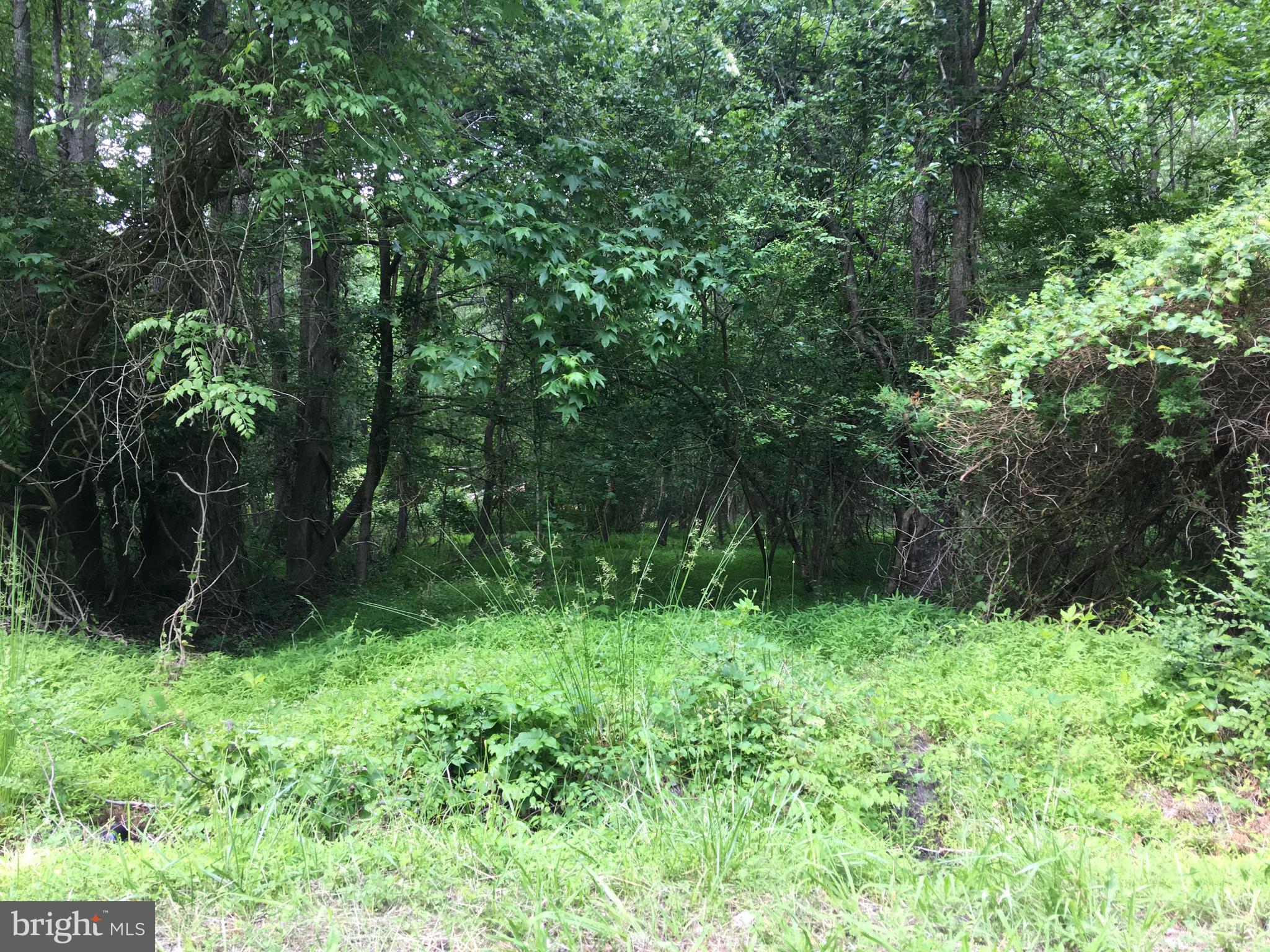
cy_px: 476
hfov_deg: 61.7
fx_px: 1064
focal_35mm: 29
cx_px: 635
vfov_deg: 48.2
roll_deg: -0.2
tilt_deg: +1.7
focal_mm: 4.15
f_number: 2.2
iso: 40
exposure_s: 1/120
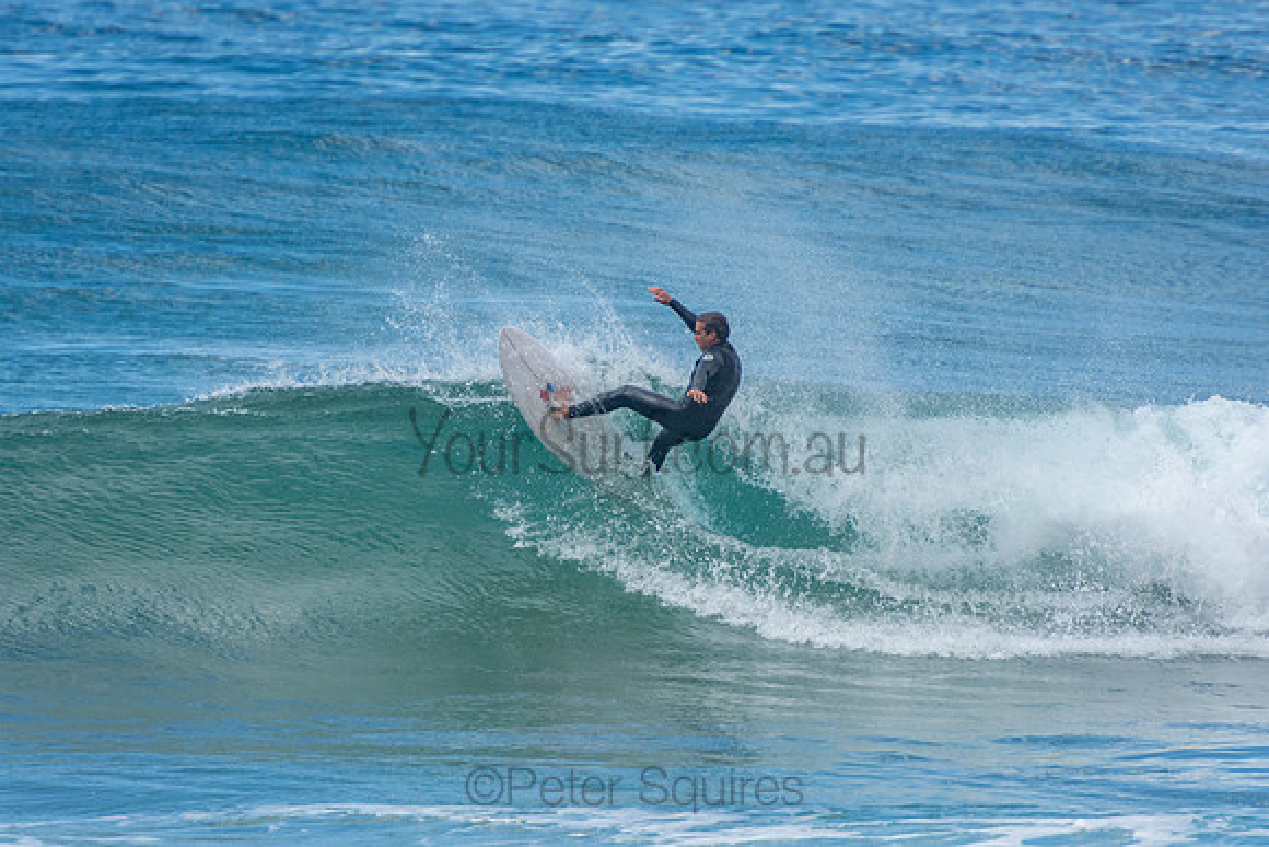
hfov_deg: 3.4
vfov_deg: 2.3
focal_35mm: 600
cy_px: 424
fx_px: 21154
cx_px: 634
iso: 280
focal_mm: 400
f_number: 5.6
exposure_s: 1/1250
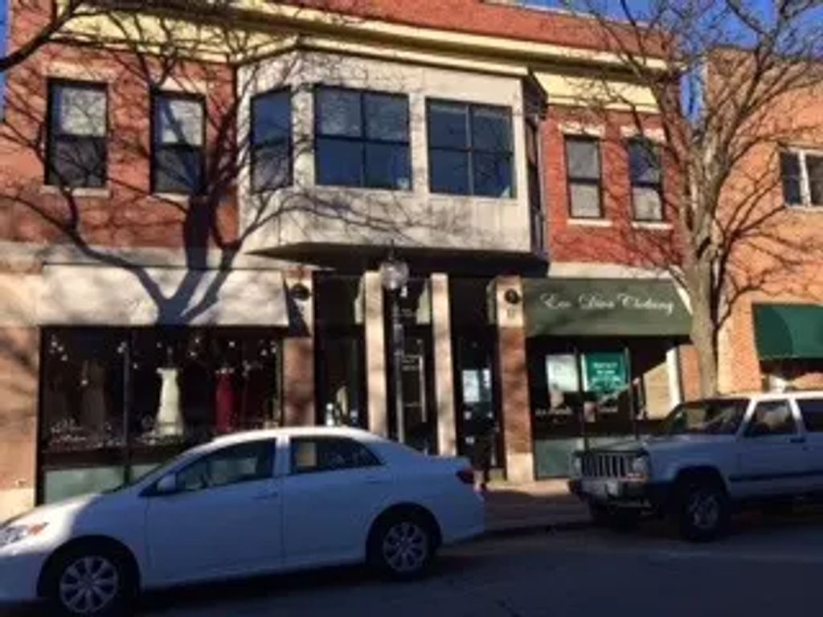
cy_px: 308
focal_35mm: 30
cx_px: 412
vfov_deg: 46.8
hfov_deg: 60.0
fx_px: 713
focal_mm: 4.12
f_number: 2.2
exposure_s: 1/1642
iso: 32
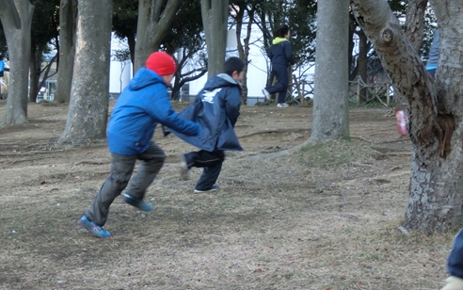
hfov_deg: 24.6
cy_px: 141
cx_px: 230
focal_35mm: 84
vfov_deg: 15.6
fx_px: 1060
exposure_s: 1/160
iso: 800
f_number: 4.9
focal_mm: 13.79
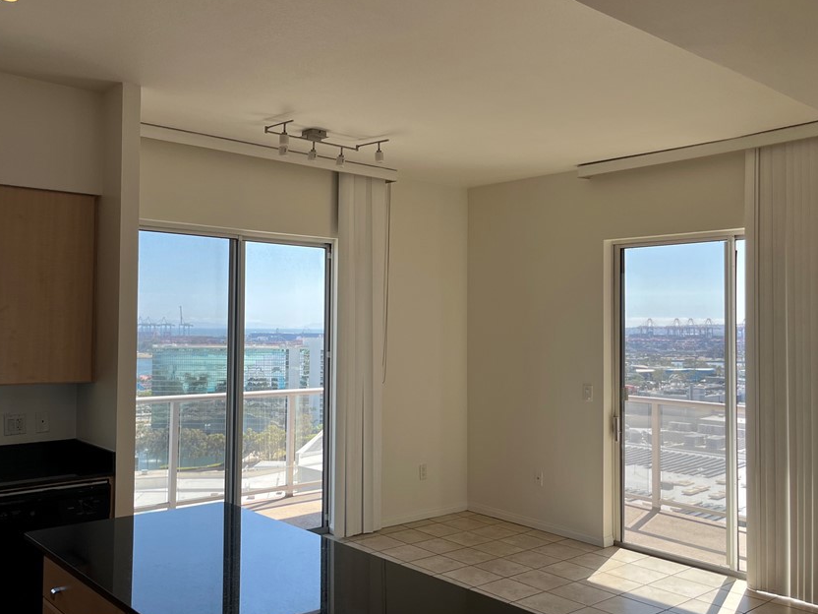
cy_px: 310
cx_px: 349
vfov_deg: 44.2
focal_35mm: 32
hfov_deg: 56.6
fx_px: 756
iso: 50
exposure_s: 1/746
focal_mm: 5.1
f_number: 1.6
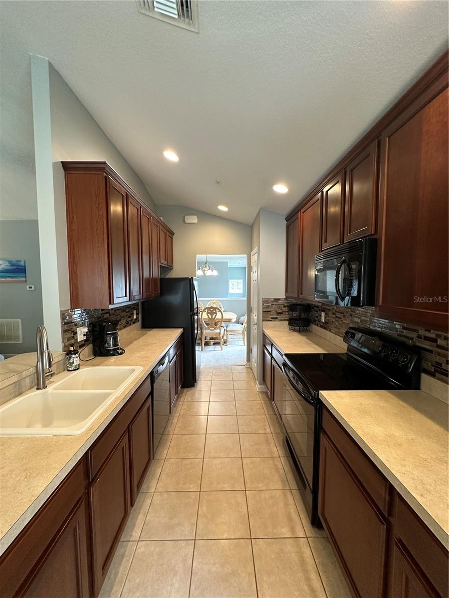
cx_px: 224
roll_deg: -1.3
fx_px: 242
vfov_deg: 102.1
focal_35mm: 14
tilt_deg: -3.7
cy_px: 299
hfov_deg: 85.7
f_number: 2.2
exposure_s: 1/60
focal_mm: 2.22
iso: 200
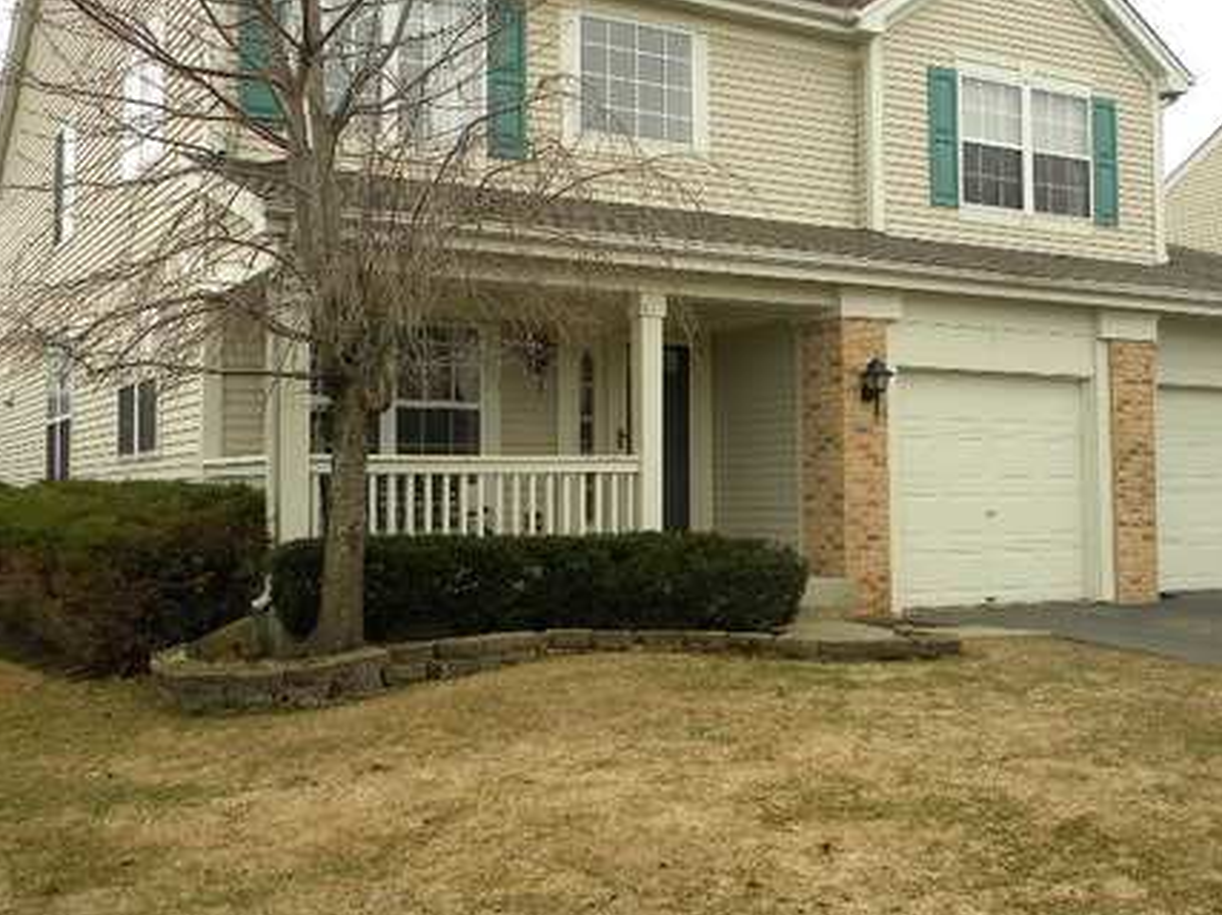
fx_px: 1482
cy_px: 435
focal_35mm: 42
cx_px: 684
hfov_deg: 44.7
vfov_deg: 34.3
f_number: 3.5
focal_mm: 5
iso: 80
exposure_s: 1/257
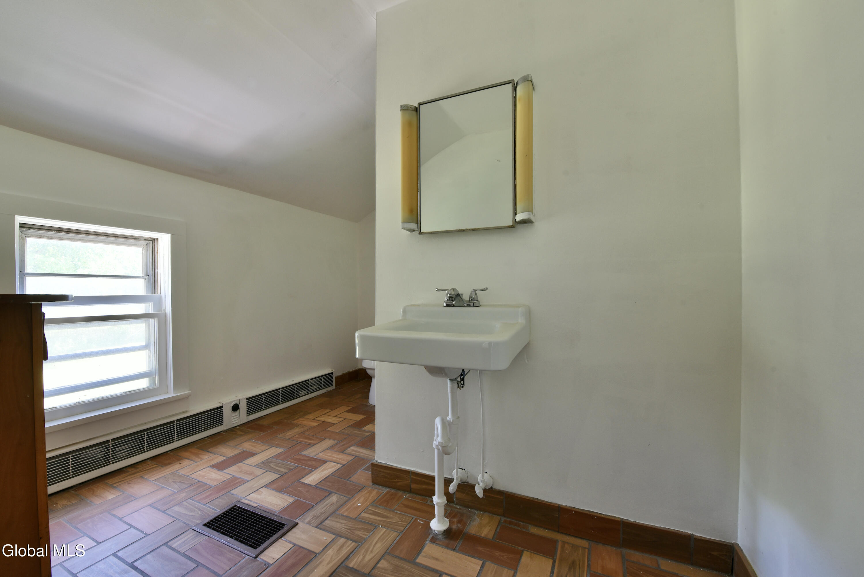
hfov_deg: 104.2
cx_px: 432
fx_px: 336
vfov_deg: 81.3
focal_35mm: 14
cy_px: 288
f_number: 10
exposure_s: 1/13
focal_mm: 14
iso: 800
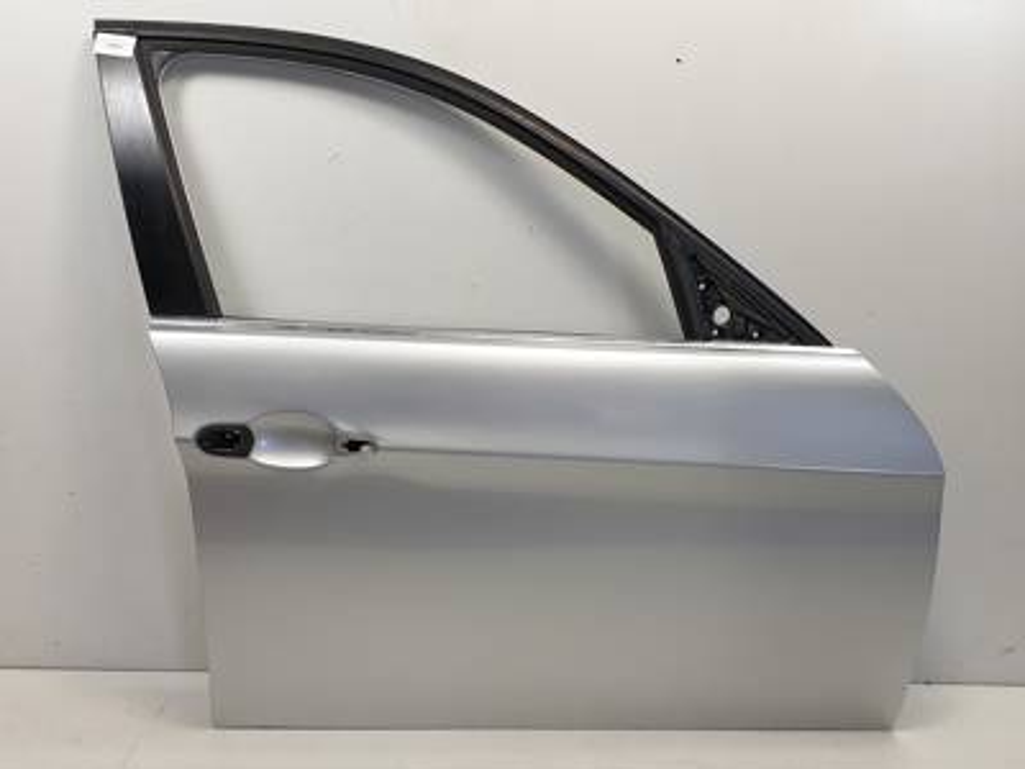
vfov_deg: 53.1
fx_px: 770
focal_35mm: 26
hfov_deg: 67.3
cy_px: 384
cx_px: 512
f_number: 2.4
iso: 50
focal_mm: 4.3
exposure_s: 1/106
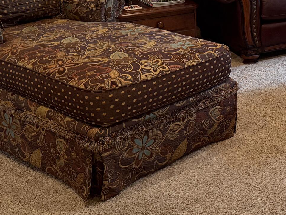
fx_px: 620
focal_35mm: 75
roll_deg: -0.6
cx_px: 341
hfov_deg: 23.8
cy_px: -49
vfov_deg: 18.5
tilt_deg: -9.1
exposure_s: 1/60
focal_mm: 6.76
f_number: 1.78
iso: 320
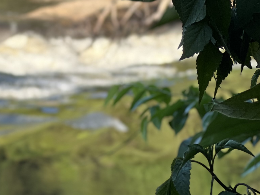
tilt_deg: -7.2
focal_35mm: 202
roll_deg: +0.8
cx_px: -53
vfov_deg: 7.3
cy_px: 5
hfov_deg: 9.7
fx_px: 1517
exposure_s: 1/147
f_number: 2.8
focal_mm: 9
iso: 25
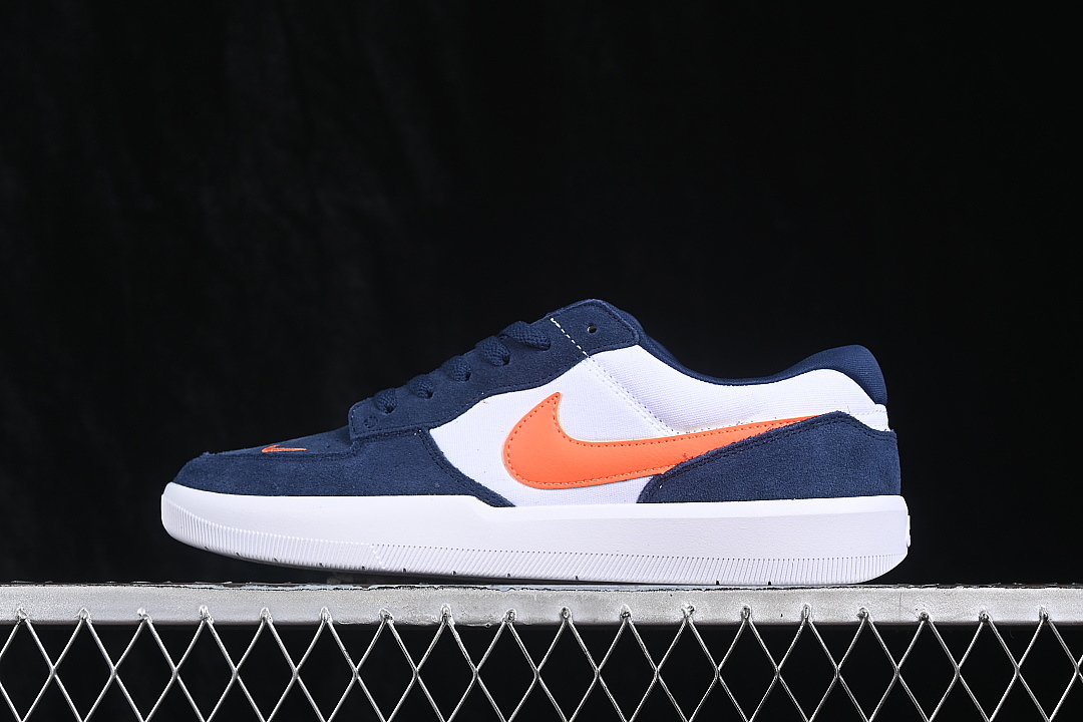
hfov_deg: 27.0
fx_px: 2256
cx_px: 542
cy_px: 361
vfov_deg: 18.2
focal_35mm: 75
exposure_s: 1/60
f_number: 7.1
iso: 160
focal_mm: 50
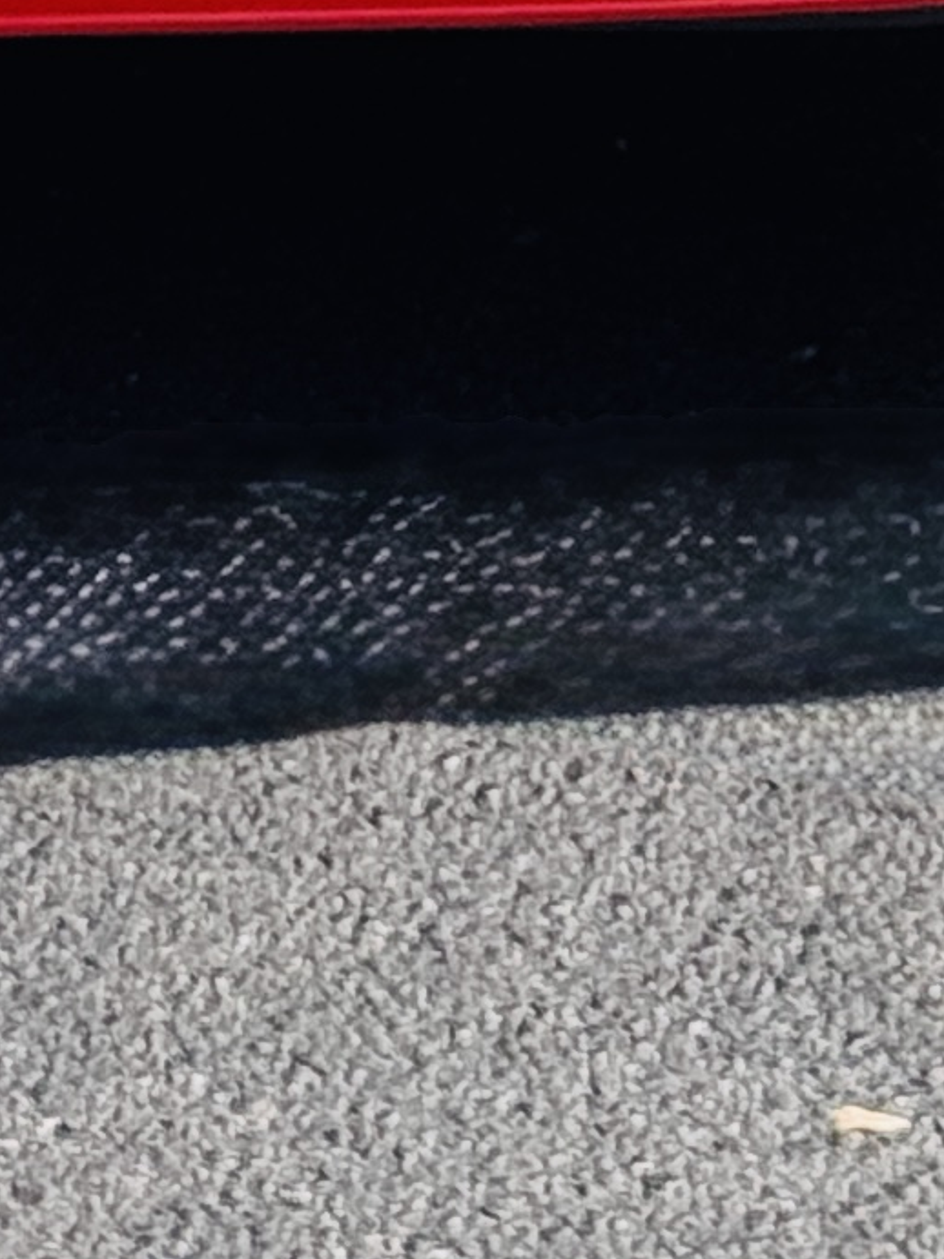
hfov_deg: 5.3
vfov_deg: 6.5
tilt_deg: -11.4
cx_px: 208
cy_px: -2330
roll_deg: +1.9
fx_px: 10184
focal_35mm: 280
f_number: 1.78
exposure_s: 1/2513
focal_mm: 6.76
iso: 64
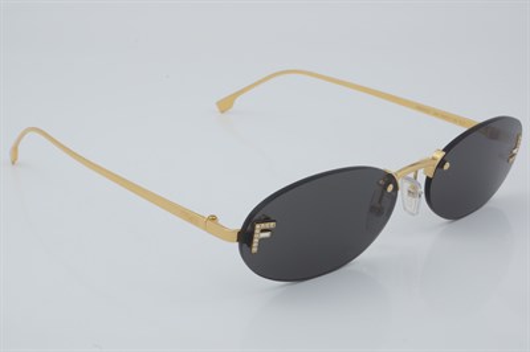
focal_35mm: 68
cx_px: 265
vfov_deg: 20.1
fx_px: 993
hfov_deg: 29.9
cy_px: 176
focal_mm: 45
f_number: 32
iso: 100
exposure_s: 1/4
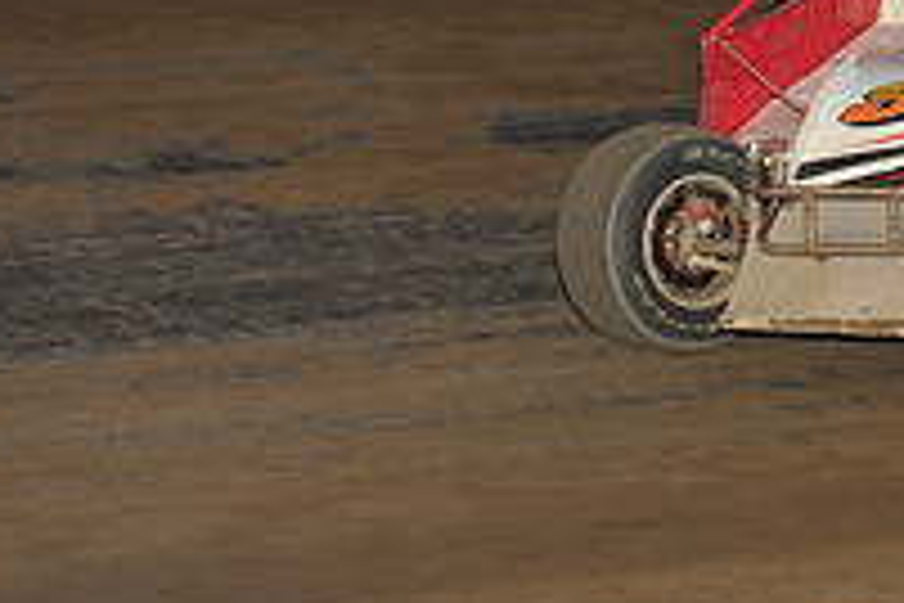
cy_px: -90
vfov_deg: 5.9
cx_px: 1246
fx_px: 5800
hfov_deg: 8.7
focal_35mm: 231
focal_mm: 80
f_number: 7.1
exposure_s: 1/320
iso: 1000
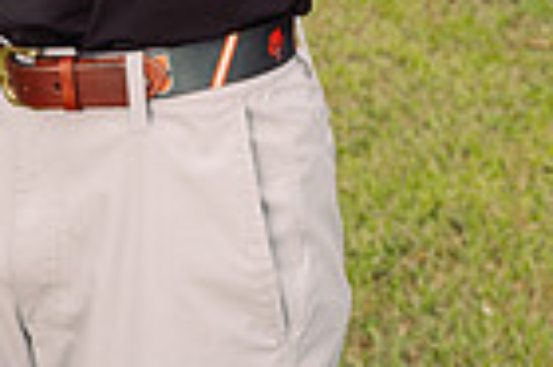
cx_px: 103
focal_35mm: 129
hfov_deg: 15.8
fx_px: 1979
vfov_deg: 9.5
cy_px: -497
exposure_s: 1/250
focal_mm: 40
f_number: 7.1
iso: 100
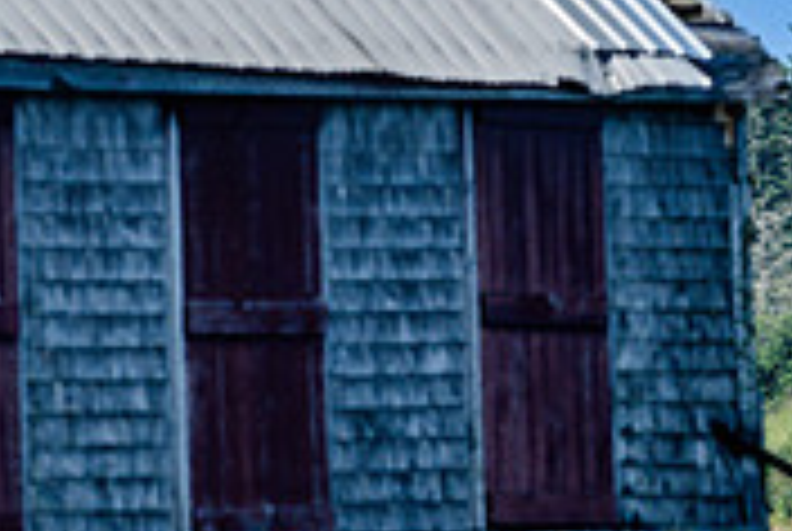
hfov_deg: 3.1
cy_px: 358
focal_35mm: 658
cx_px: 702
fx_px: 14500
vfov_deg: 2.1
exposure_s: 1/1600
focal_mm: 200
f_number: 5.6
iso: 250
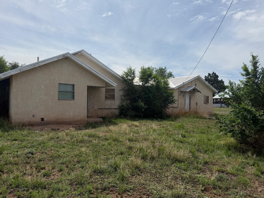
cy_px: 99
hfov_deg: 71.6
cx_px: 132
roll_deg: +0.1
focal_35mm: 24
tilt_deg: +0.8
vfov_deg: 56.8
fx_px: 183
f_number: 1.78
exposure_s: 1/9091
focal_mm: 6.76
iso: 80
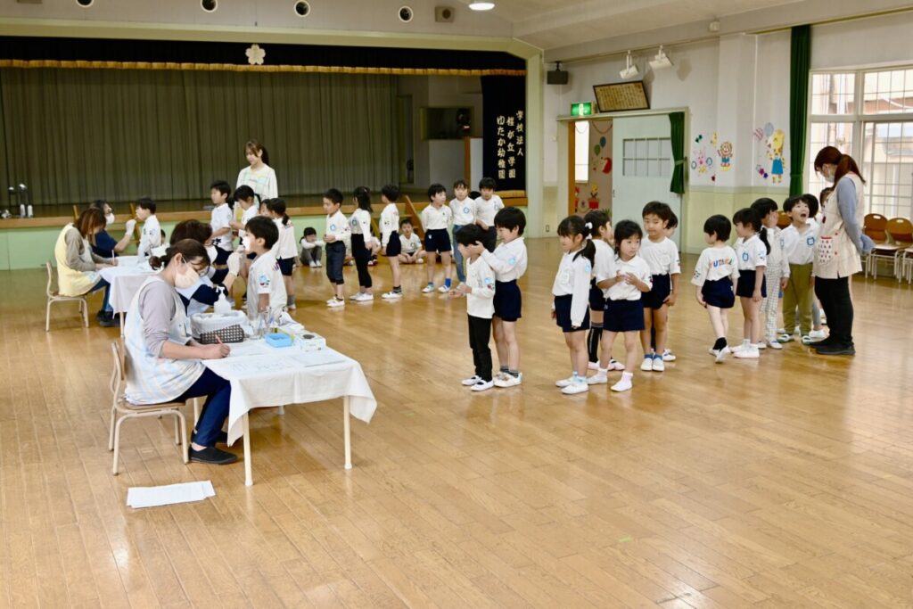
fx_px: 913
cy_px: 304
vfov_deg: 36.9
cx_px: 456
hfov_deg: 53.1
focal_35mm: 36
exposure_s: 1/160
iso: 400
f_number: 4
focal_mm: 24
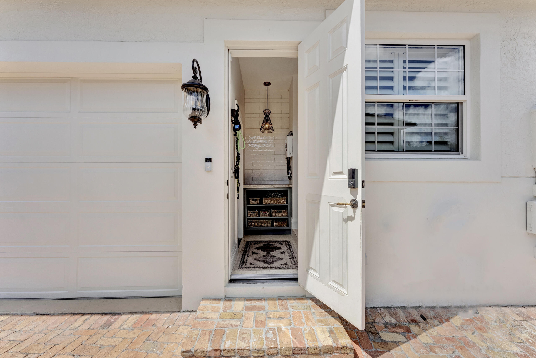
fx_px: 209
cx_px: 268
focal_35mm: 14
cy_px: 179
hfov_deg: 104.2
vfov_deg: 81.3
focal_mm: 14
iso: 400
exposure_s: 1/400
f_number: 9
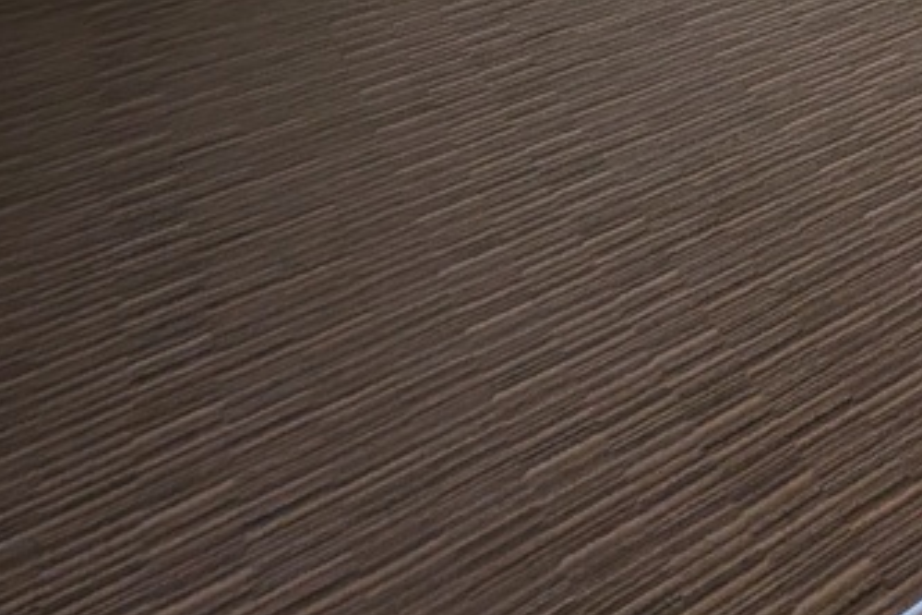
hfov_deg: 35.3
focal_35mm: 45
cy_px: -571
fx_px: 1152
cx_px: 1080
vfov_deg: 19.5
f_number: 1.7
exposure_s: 1/116
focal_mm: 2.02
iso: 57
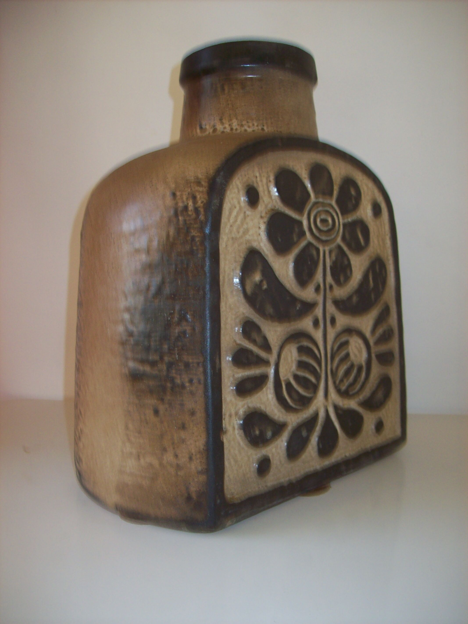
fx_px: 649
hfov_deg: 39.6
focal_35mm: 36
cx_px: 234
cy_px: 312
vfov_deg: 51.4
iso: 80
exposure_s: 1/64
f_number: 2.7
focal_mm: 6
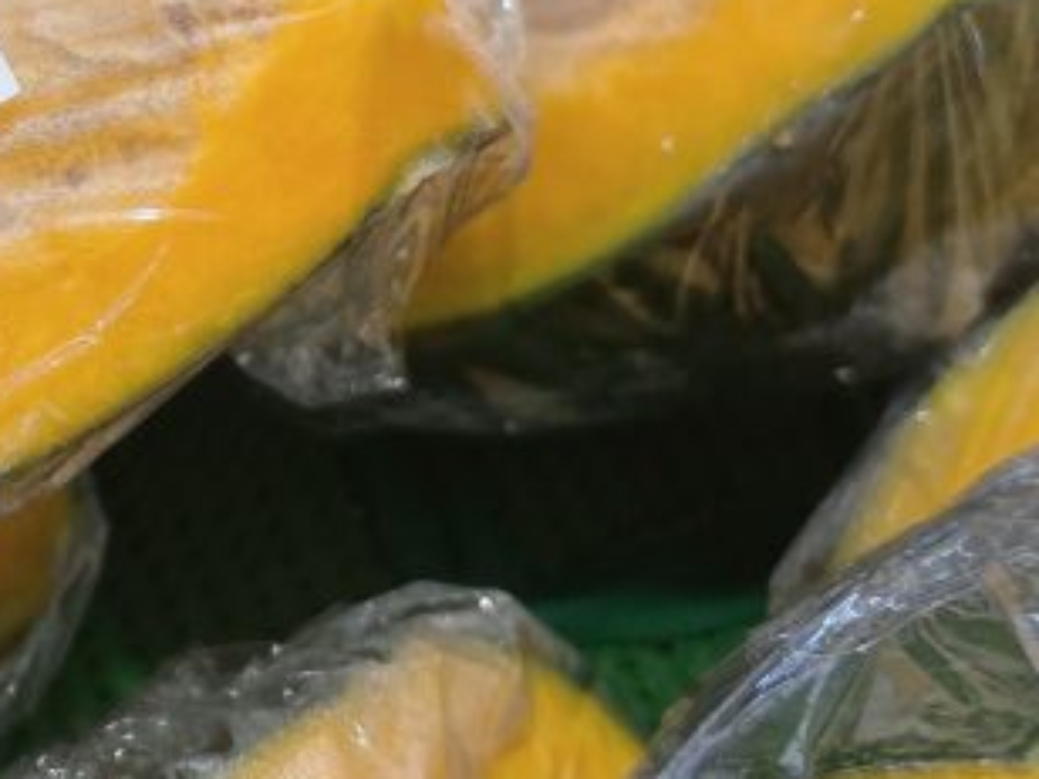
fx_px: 2431
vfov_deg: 17.8
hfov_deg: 22.8
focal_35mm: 81
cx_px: -94
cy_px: -3
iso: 125
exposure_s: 1/120
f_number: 1.6
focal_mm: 5.96
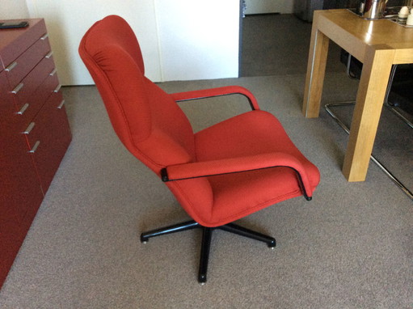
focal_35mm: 32
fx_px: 381
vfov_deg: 44.1
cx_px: 206
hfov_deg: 56.9
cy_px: 154
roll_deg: +2.8
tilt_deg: -32.3
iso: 250
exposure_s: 1/25
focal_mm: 3.3
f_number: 2.4
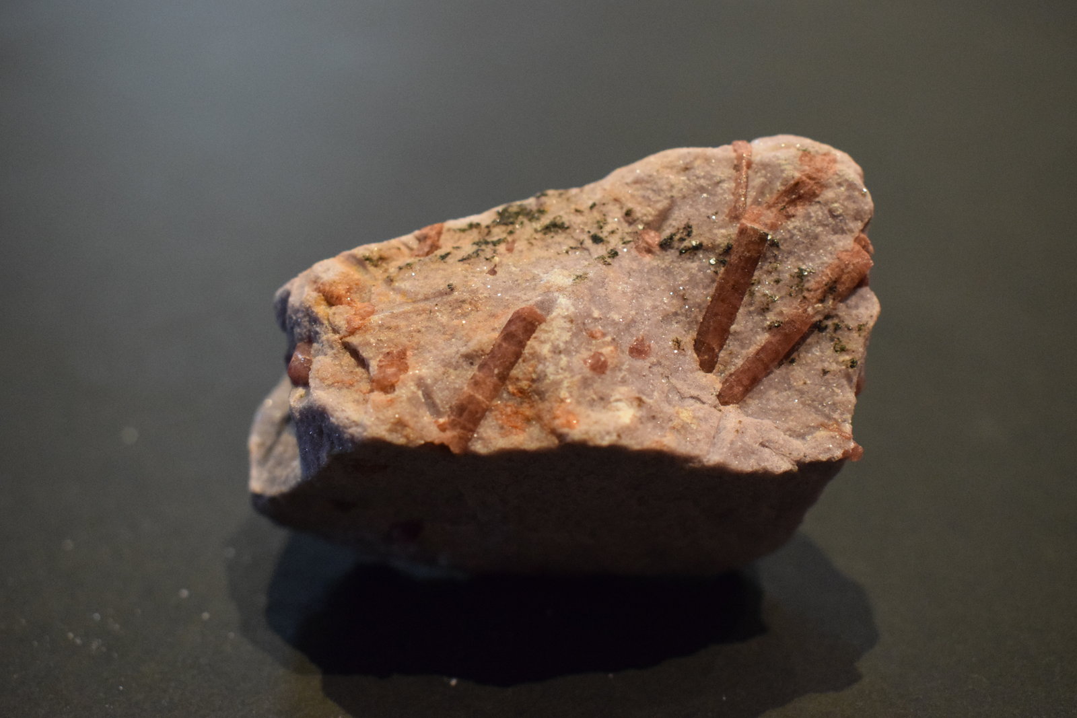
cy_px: 359
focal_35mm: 44
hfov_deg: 45.0
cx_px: 538
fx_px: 1301
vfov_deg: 30.9
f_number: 5.6
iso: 4000
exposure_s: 1/50
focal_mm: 29
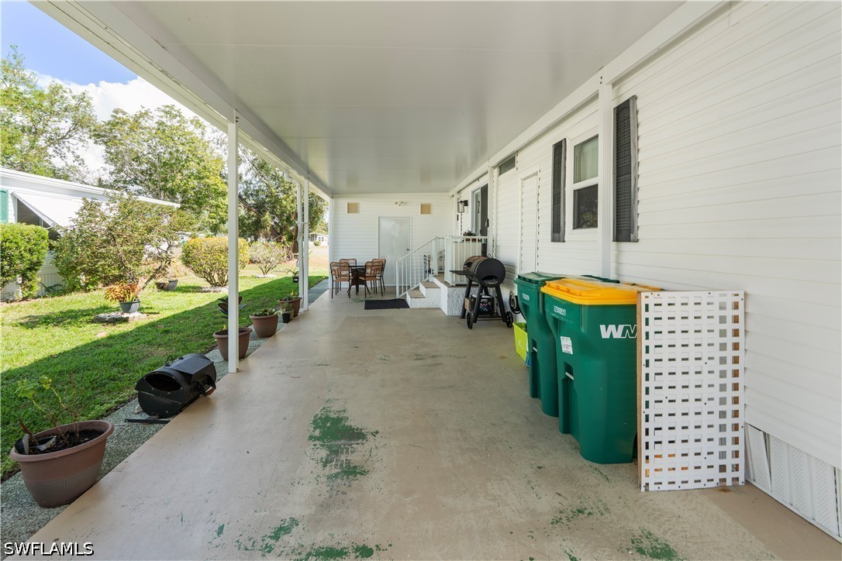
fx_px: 374
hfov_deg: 96.7
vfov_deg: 73.7
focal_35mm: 16
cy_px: 280
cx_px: 421
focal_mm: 16
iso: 100
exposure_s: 1/100
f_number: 6.3
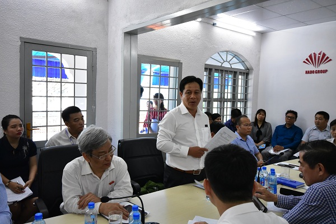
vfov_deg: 43.6
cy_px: 112
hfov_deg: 61.9
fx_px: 280
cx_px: 168
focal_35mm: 30
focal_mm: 20
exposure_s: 1/80
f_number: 9
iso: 4000
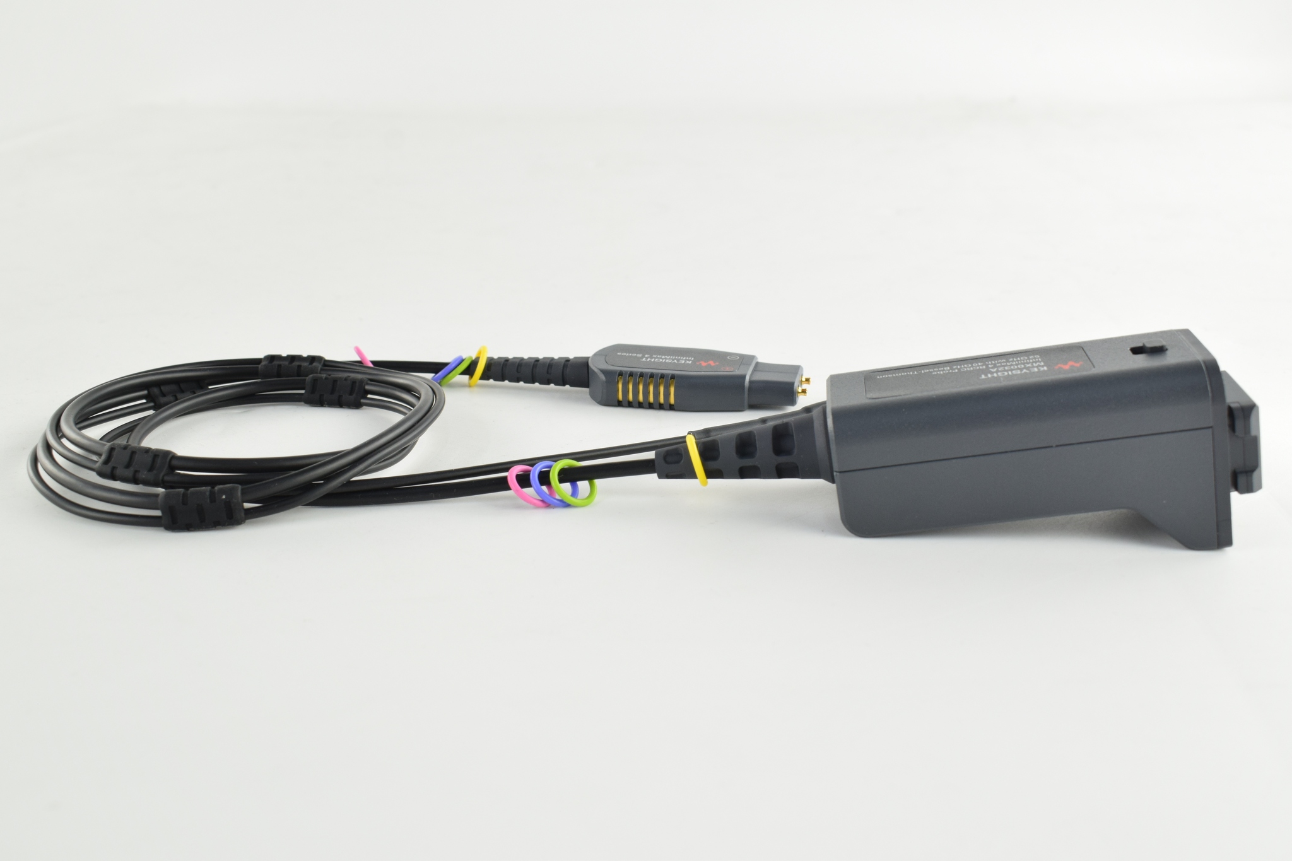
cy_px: 430
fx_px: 1399
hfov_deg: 49.6
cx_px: 646
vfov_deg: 34.2
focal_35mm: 39
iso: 400
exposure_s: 1/30
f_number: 10
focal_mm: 26
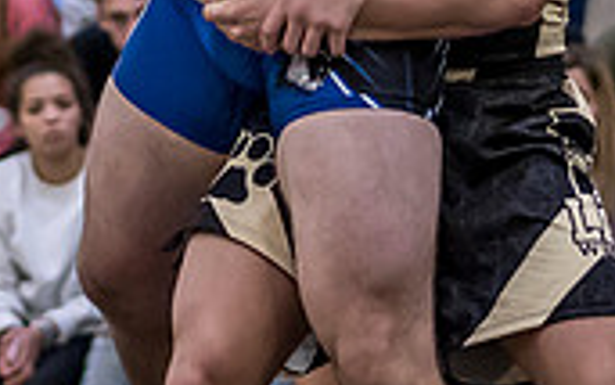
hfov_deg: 4.7
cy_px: -20
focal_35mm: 447
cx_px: 359
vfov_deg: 2.9
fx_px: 7495
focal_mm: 45
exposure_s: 1/1600
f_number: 1.2
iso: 1250
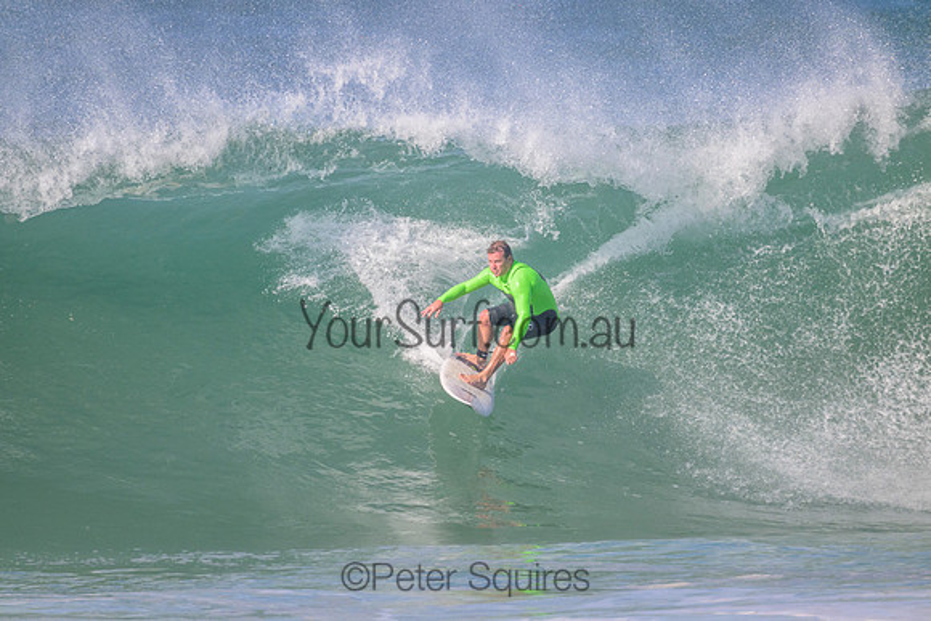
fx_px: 20693
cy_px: 310
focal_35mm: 800
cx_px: 466
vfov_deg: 1.7
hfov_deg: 2.6
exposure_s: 1/2000
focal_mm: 800
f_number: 11
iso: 1400
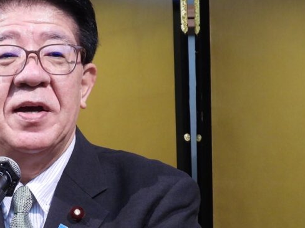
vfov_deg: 6.7
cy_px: 148
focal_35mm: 220
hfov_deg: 9.0
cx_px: 32
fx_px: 1937
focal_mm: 18.7
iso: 320
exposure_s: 1/40
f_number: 4
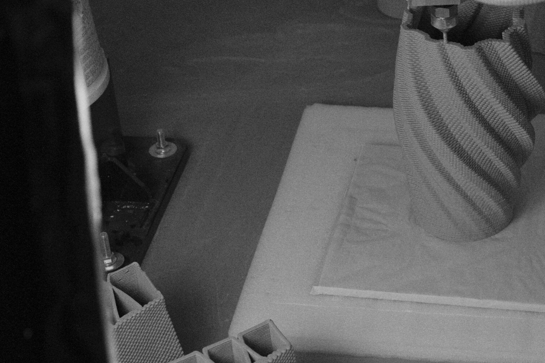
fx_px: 1317
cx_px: 418
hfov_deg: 23.1
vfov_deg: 15.7
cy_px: 179
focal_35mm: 87
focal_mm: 34.3
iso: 6400
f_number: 3.6
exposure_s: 1/640
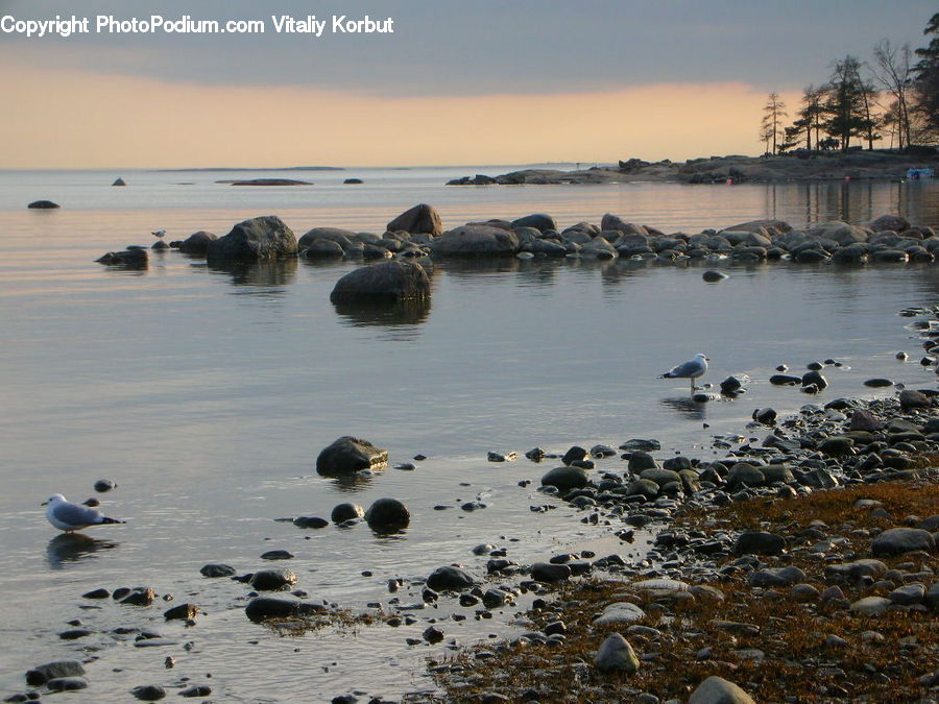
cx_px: 470
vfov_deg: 14.1
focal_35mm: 105
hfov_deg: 18.7
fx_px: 2848
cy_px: 352
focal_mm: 17.4
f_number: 5.4
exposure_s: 1/219
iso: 50
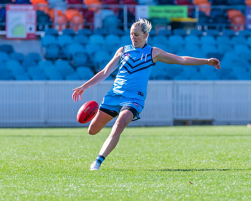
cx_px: 134
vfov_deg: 2.1
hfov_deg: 2.6
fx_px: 5579
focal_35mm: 751
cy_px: 66
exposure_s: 1/1250
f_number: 7.1
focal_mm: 420
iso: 800
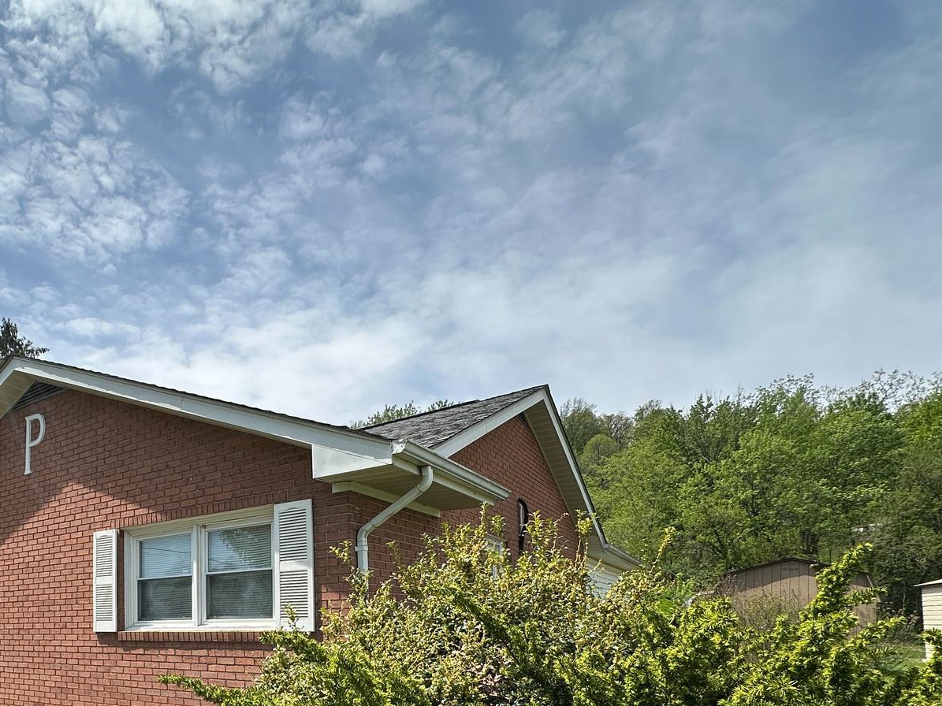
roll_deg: +0.5
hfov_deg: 65.9
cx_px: 205
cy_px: 598
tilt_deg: +2.8
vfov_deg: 51.9
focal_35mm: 24
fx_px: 653
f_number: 2.2
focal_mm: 2.22
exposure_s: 1/1401
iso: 40
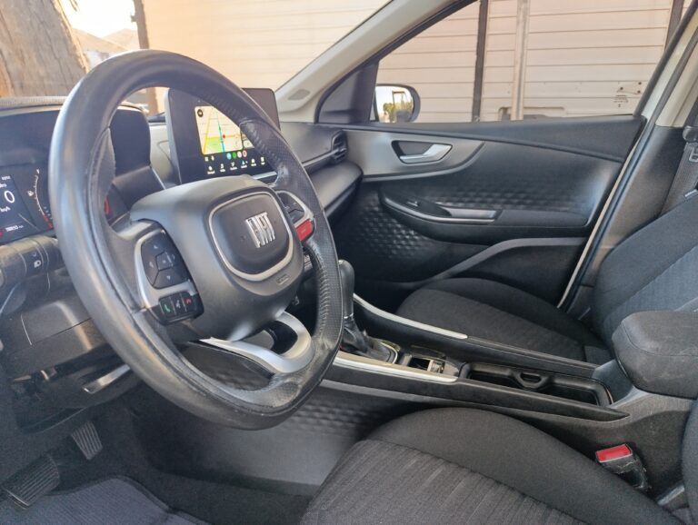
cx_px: 349
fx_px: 464
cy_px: 262
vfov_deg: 59.0
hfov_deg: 73.9
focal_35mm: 23
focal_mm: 6.14
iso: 640
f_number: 1.6
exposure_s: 1/60
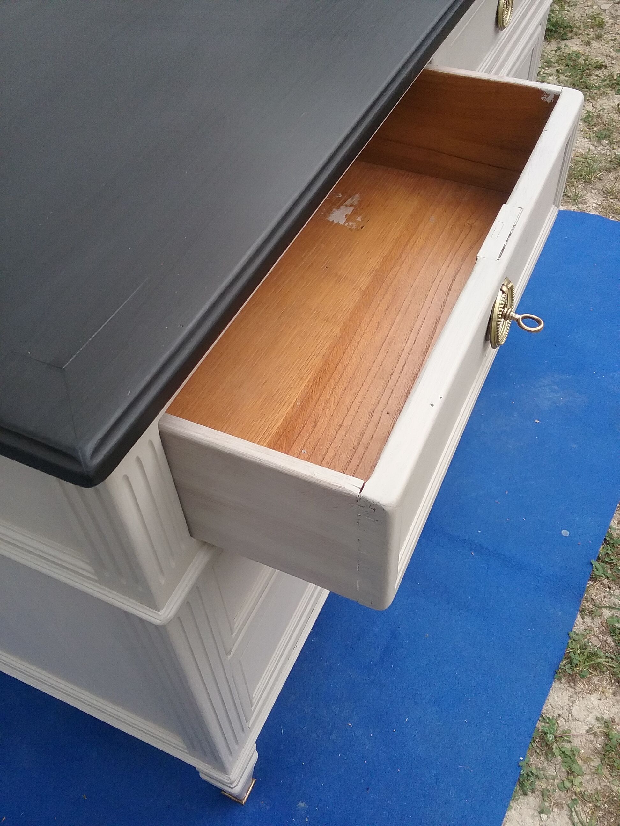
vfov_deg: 58.4
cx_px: 310
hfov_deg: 45.4
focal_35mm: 31
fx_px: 740
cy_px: 413
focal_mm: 3.3
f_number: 2.2
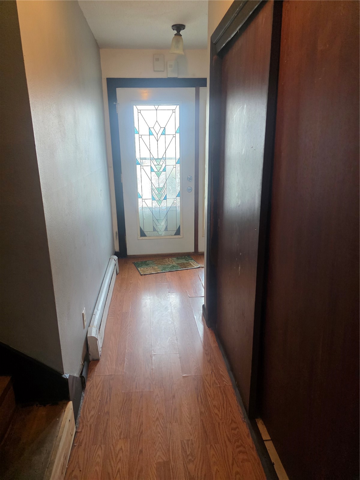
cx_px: 180
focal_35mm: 23
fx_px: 319
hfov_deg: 58.9
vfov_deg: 73.9
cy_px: 240
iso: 400
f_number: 1.7
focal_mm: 6.3
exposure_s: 1/120
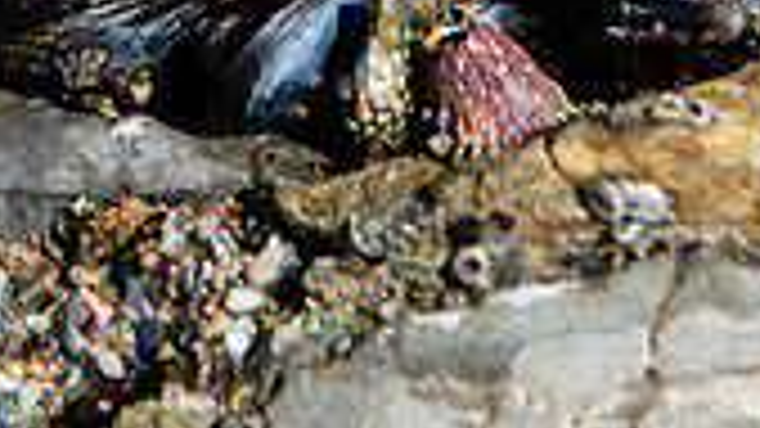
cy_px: -439
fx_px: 5057
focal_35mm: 251
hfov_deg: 8.5
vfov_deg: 4.8
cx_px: -36
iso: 400
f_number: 8
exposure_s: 1/1250
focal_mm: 70
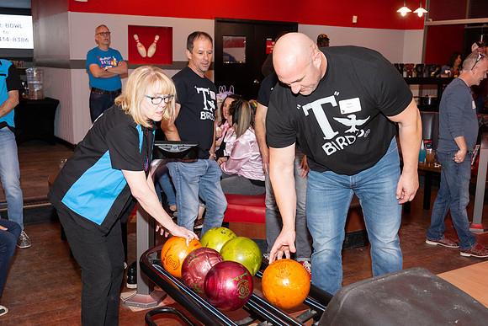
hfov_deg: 49.5
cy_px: 163
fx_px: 529
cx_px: 244
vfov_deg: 34.2
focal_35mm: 39
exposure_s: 1/100
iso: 2000
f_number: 5.6
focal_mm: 39
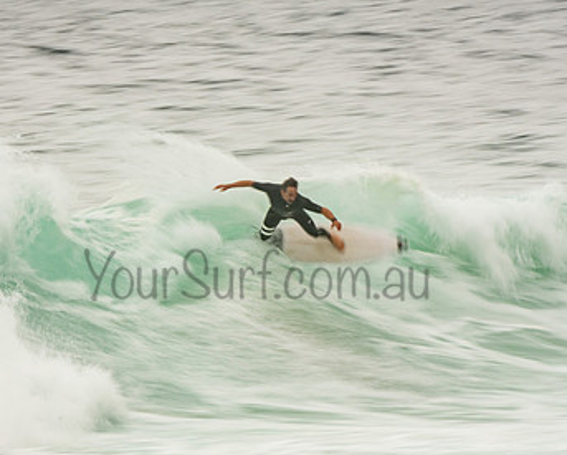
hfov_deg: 2.0
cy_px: 261
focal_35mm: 952
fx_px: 15989
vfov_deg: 1.6
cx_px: 255
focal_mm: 400
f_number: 22
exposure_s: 1/30
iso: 100
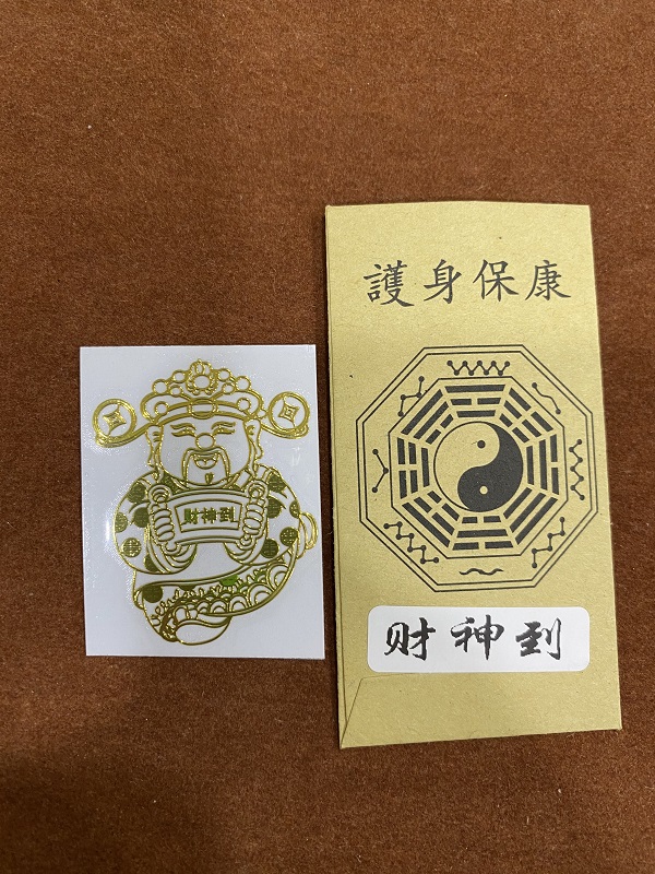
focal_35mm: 26
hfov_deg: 53.1
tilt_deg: -83.5
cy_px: 437
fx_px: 656
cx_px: 328
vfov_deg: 67.3
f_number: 1.8
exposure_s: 1/50
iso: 125
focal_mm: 4.25
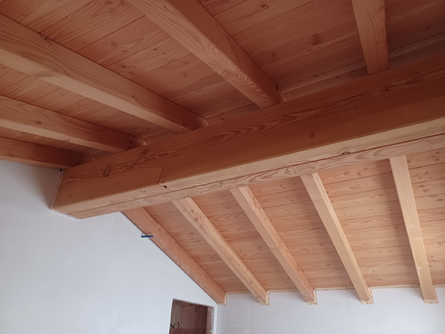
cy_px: 167
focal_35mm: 25
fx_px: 321
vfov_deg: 54.9
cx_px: 222
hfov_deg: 69.4
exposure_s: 1/20
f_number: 1.8
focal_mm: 4.6
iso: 800
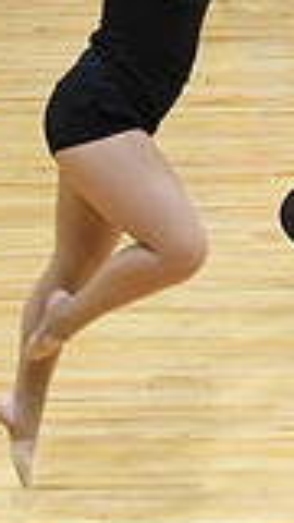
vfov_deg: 5.4
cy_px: 21
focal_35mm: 400
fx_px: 5544
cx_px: 797
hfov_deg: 3.0
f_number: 2.8
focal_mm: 70
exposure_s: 1/400
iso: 3200
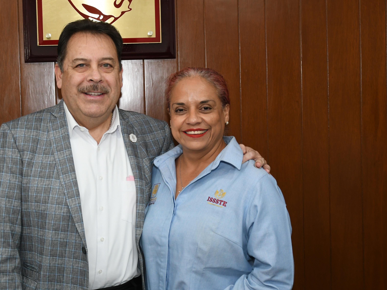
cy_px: 147
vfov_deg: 22.3
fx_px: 738
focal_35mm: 66
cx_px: 132
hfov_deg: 29.2
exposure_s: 1/100
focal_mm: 35
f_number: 4.2
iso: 1250
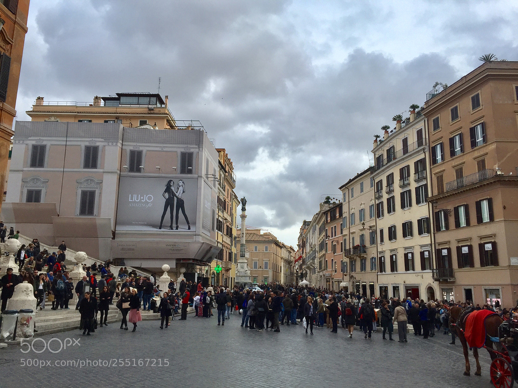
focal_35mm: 29
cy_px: 194
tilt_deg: +11.9
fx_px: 434
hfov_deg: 61.7
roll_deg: -1.6
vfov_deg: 48.2
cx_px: 259
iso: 32
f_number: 2.2
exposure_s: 1/807
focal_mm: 4.15
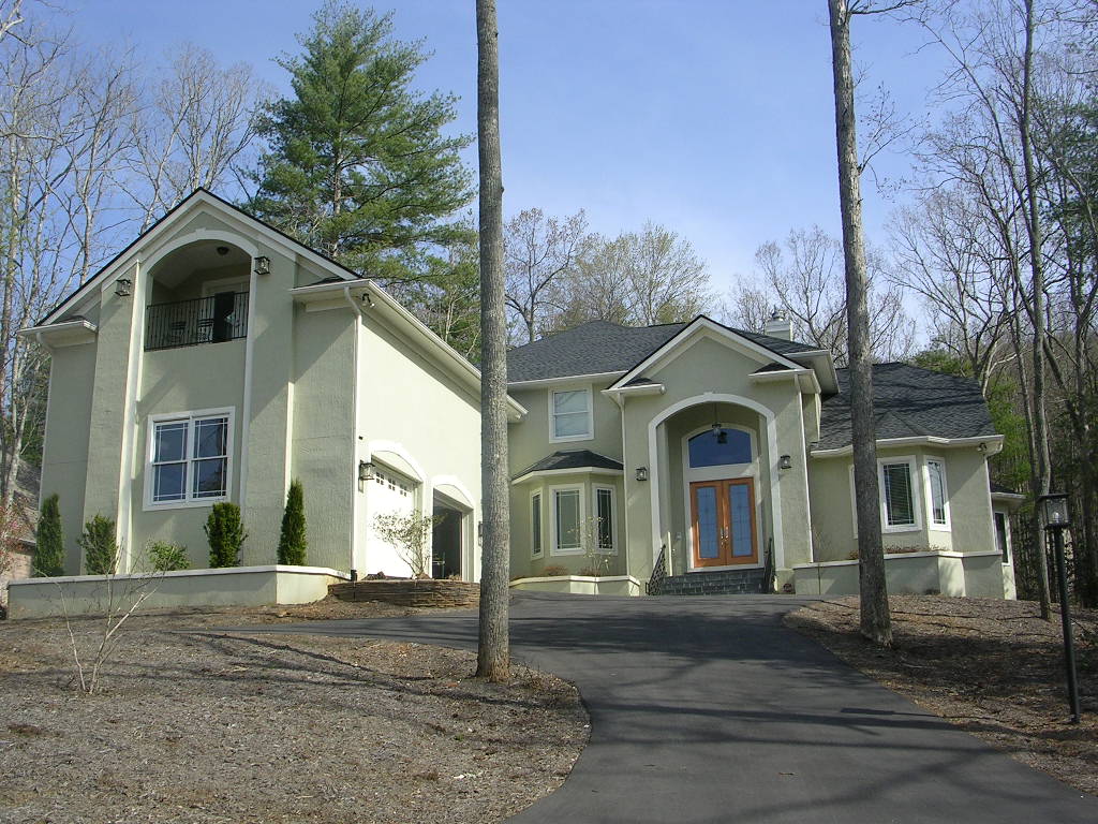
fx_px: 1205
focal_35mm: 38
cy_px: 412
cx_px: 549
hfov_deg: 49.0
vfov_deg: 37.7
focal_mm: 5.8
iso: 50
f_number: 5.6
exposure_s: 1/268
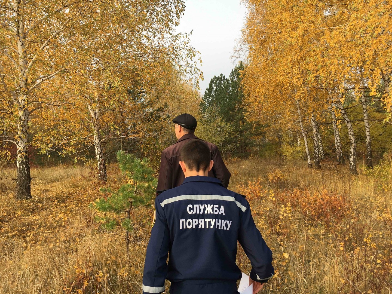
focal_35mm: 29
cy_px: 147
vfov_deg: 48.2
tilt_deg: +5.8
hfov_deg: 61.7
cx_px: 196
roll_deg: +1.5
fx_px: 328
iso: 25
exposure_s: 1/519
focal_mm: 4.15
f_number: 2.2
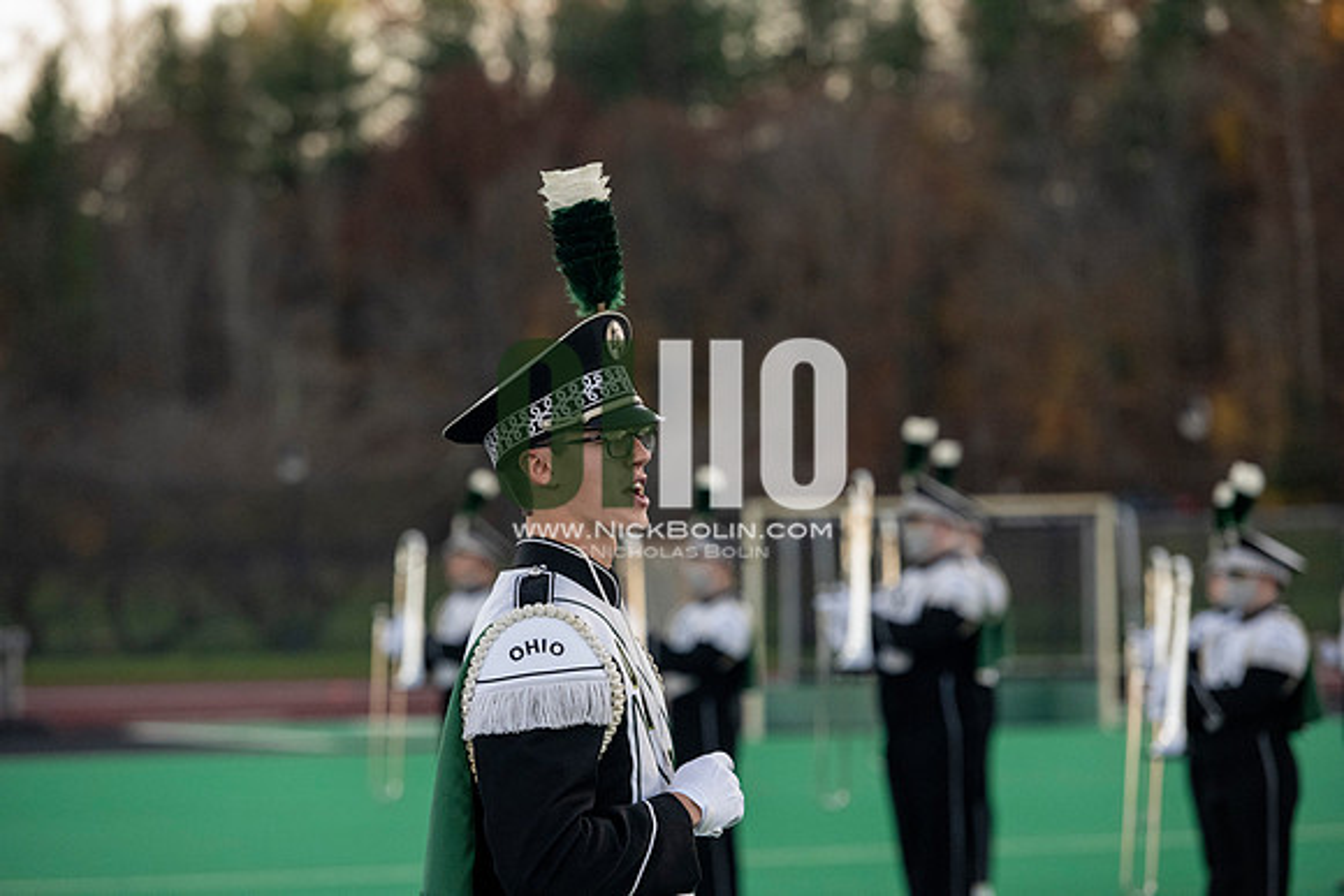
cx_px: 672
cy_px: 448
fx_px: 6348
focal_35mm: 170
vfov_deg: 8.1
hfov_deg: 12.1
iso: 5000
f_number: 4.5
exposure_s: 1/3200
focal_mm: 170
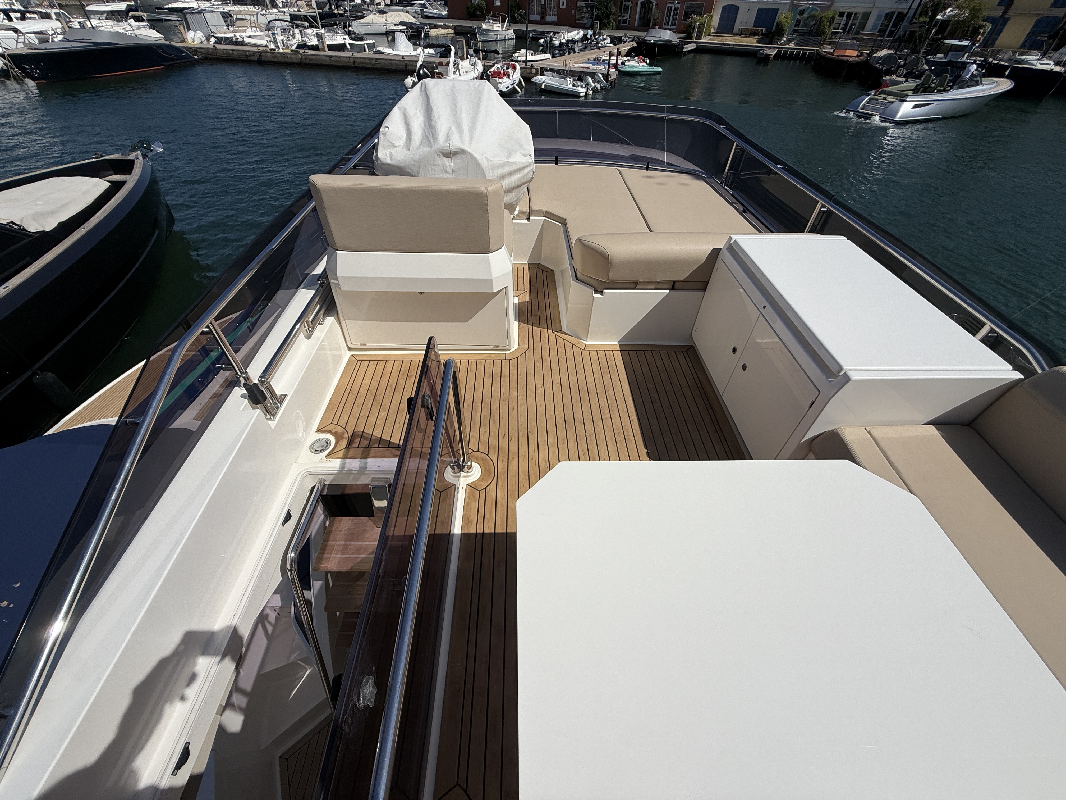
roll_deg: -1.3
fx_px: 431
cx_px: 533
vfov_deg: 85.7
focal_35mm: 14
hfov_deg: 102.1
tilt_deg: -42.8
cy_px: 400
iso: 40
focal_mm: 2.22
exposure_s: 1/6173
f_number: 2.2
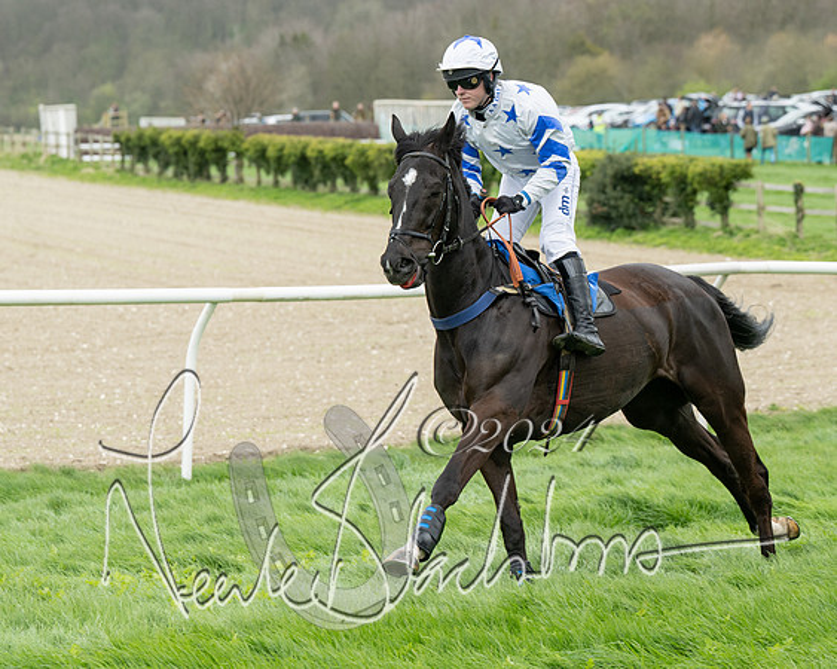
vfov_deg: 9.1
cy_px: 310
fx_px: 4182
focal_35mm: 169
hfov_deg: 11.4
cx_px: 395
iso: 400
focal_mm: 115
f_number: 5
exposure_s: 1/800
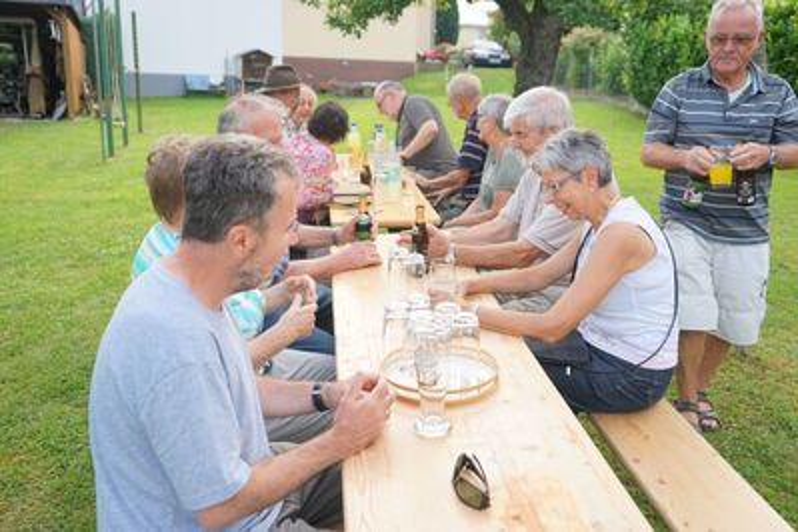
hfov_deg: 58.7
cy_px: 266
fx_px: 709
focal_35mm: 32
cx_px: 399
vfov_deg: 41.1
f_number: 4
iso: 125
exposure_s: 1/160
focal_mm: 32
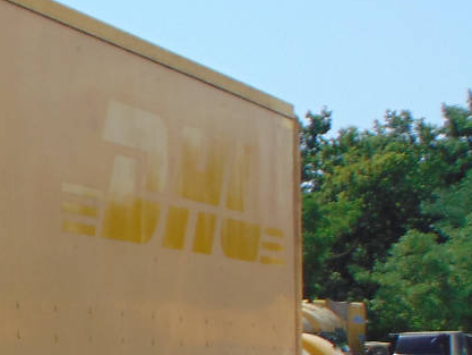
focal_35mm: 192
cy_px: 382
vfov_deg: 7.7
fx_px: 2619
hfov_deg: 9.7
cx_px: -429
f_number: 3.5
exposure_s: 1/1000
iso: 80
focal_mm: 9
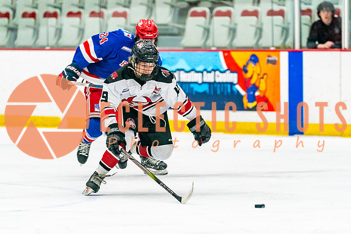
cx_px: 159
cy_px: 143
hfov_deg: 5.6
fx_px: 3619
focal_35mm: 371
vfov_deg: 3.7
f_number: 2.8
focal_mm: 200
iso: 3200
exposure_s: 1/1000
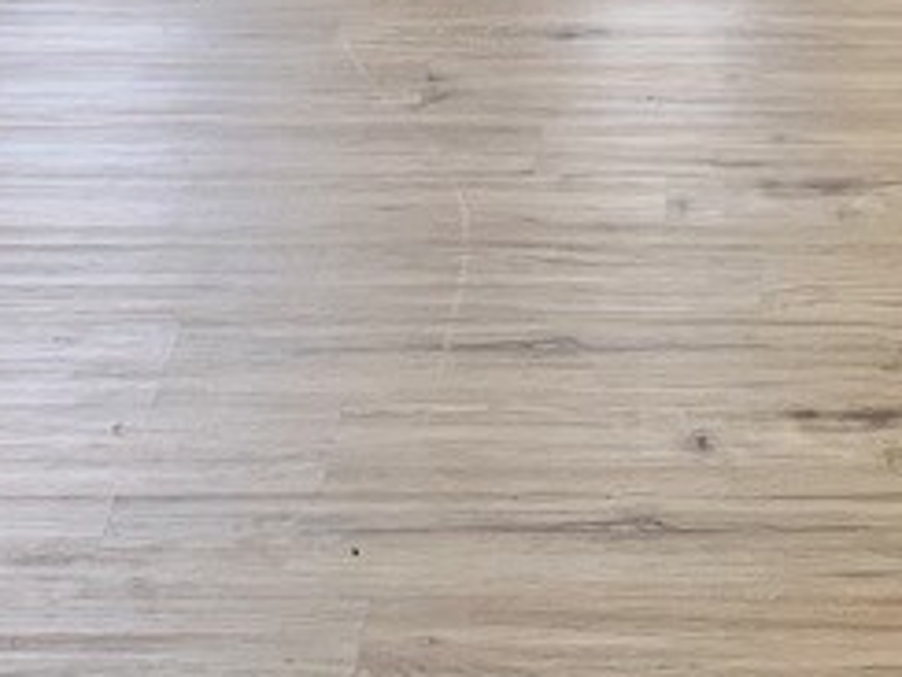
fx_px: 2840
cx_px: 784
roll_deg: -2.4
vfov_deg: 12.2
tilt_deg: -8.0
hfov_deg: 17.8
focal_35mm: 109
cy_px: -644
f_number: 1.8
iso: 64
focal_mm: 4.25
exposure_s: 1/121
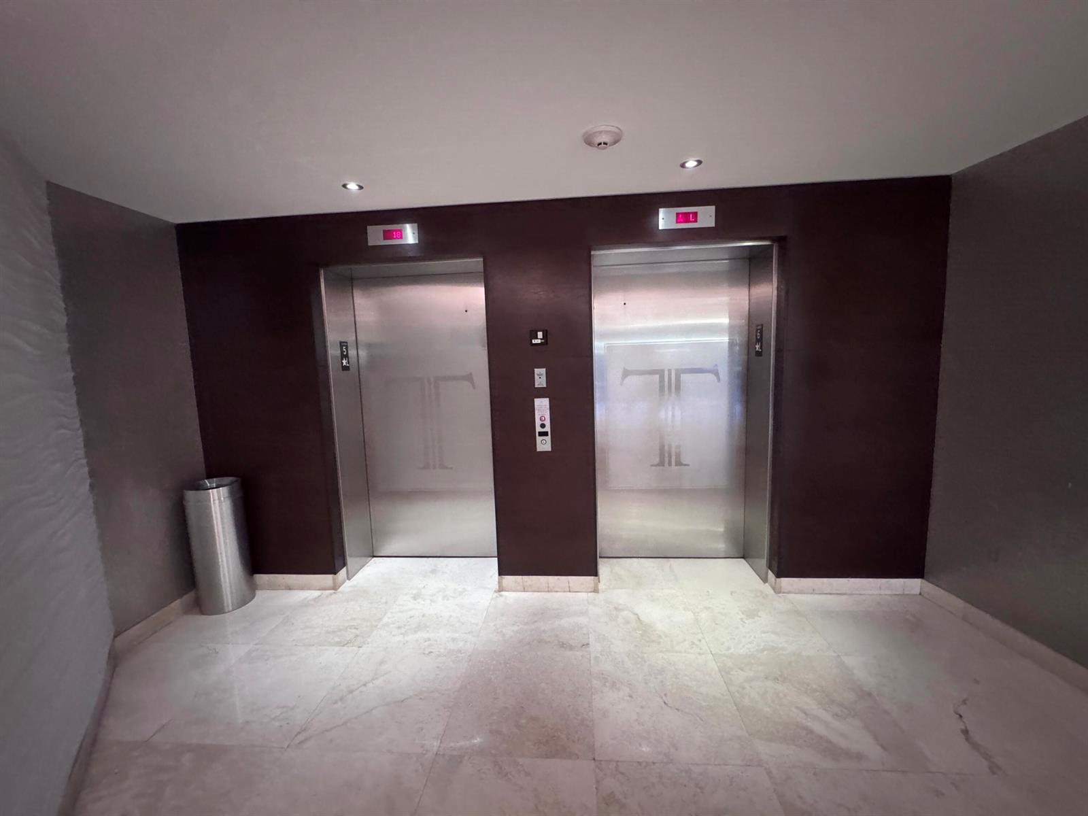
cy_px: 408
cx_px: 544
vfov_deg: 85.7
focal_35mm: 14
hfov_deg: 102.1
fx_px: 440
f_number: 2.2
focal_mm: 2.22
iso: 1250
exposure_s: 1/40
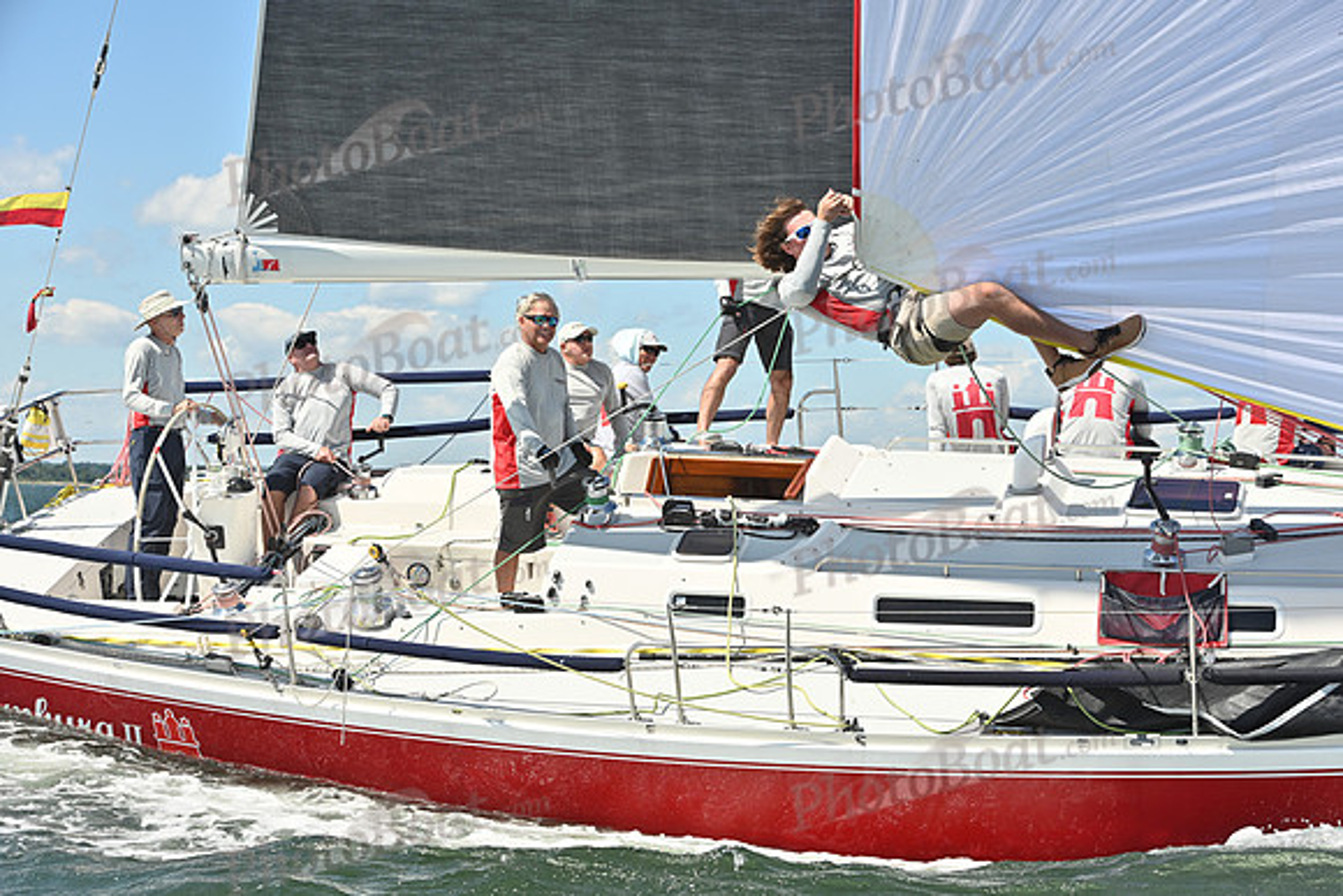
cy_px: 448
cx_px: 672
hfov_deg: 28.8
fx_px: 2612
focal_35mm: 70
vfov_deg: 19.5
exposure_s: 1/1000
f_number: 8
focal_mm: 70
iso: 250
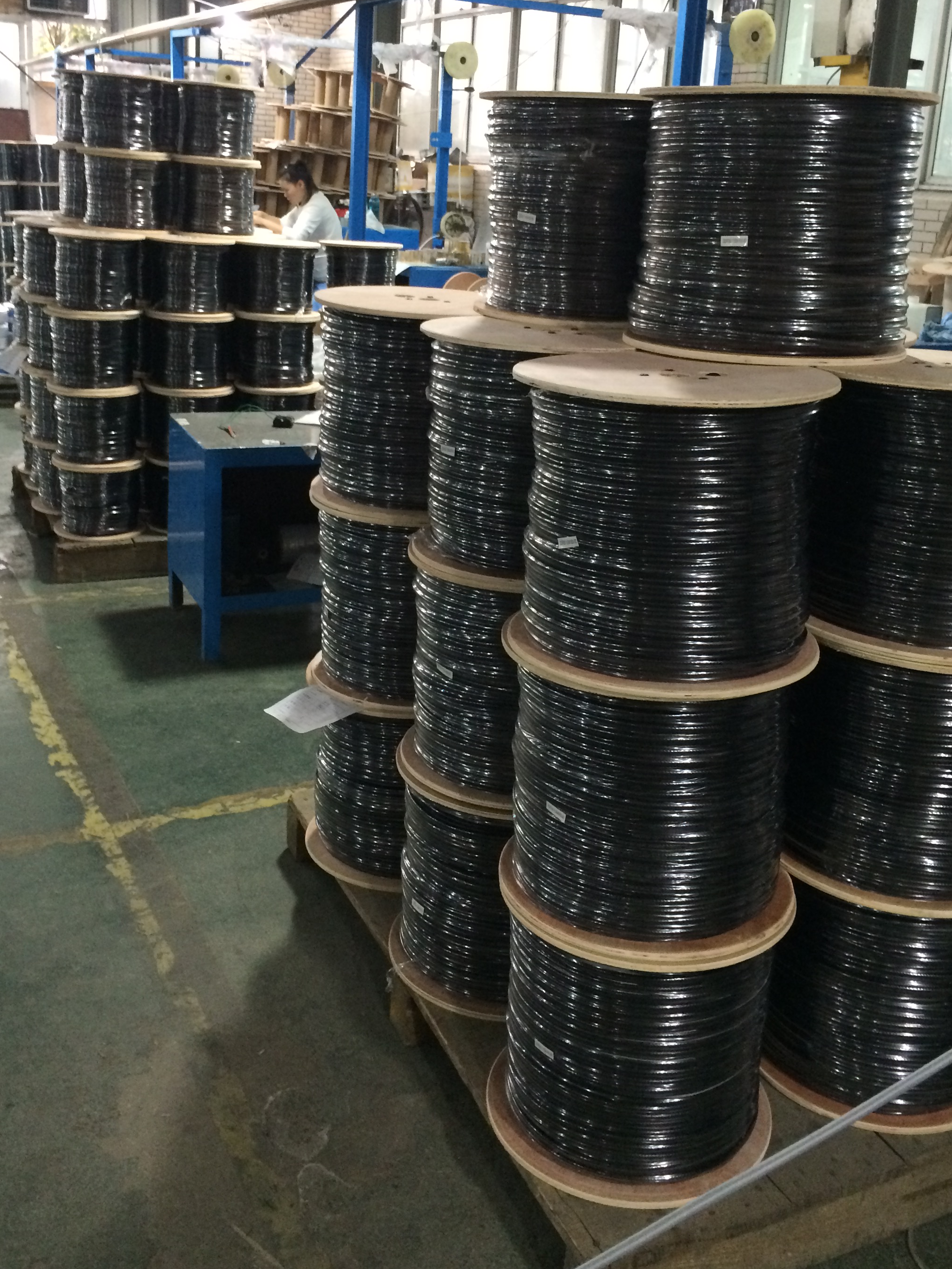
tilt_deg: -15.8
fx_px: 1283
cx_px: 513
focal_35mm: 35
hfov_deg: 40.7
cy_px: 512
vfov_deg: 52.3
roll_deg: -3.2
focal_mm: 4.15
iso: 320
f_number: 2.2
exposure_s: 1/20
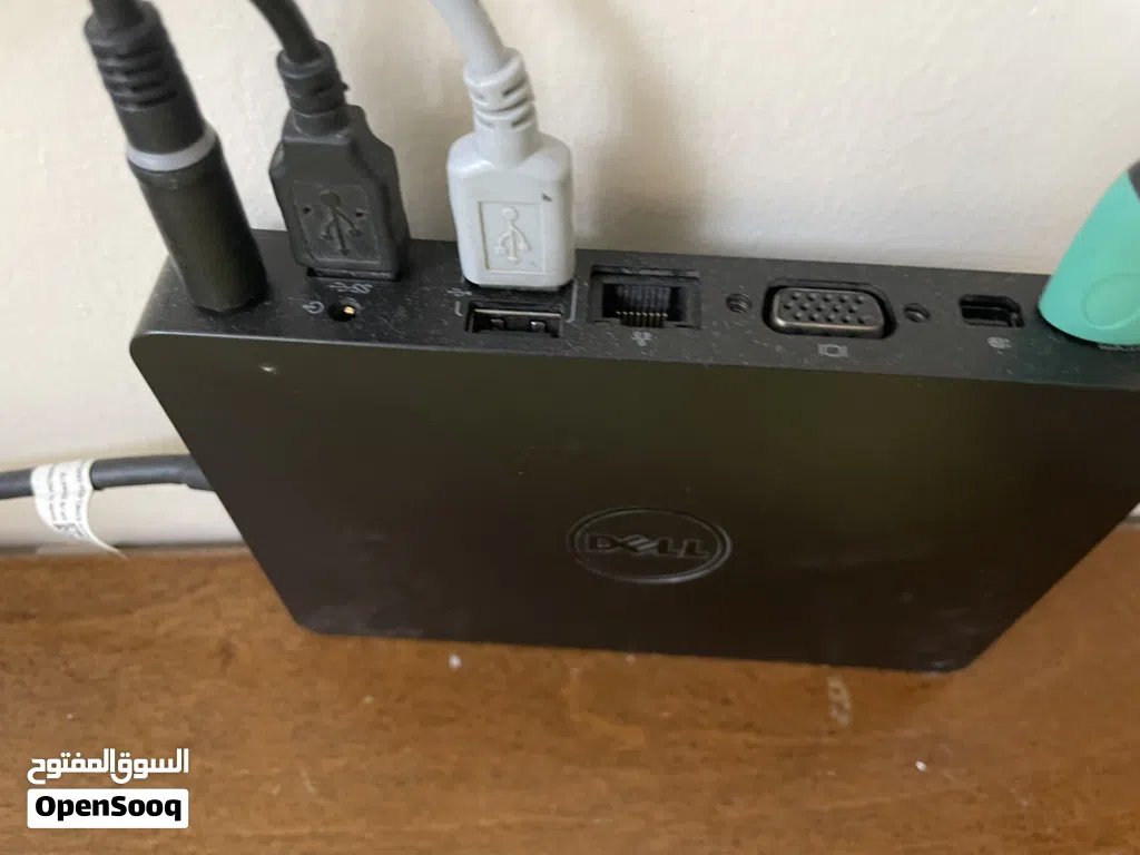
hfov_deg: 67.3
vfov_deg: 53.1
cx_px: 570
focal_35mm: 26
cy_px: 428
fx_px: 856
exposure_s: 1/25
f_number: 1.6
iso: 500
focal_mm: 4.2
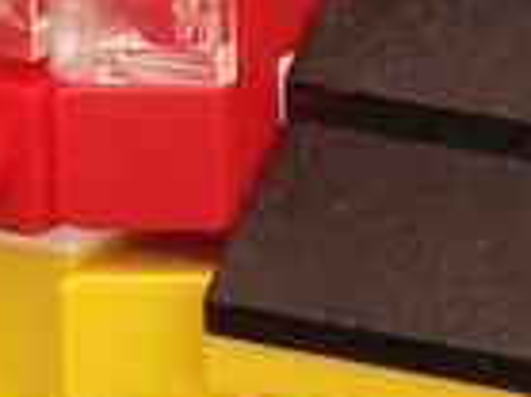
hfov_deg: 1.9
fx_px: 15725
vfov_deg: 1.4
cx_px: 691
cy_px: 88
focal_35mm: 1026
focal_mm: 23.1
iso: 80
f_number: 3.2
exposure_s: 1/15
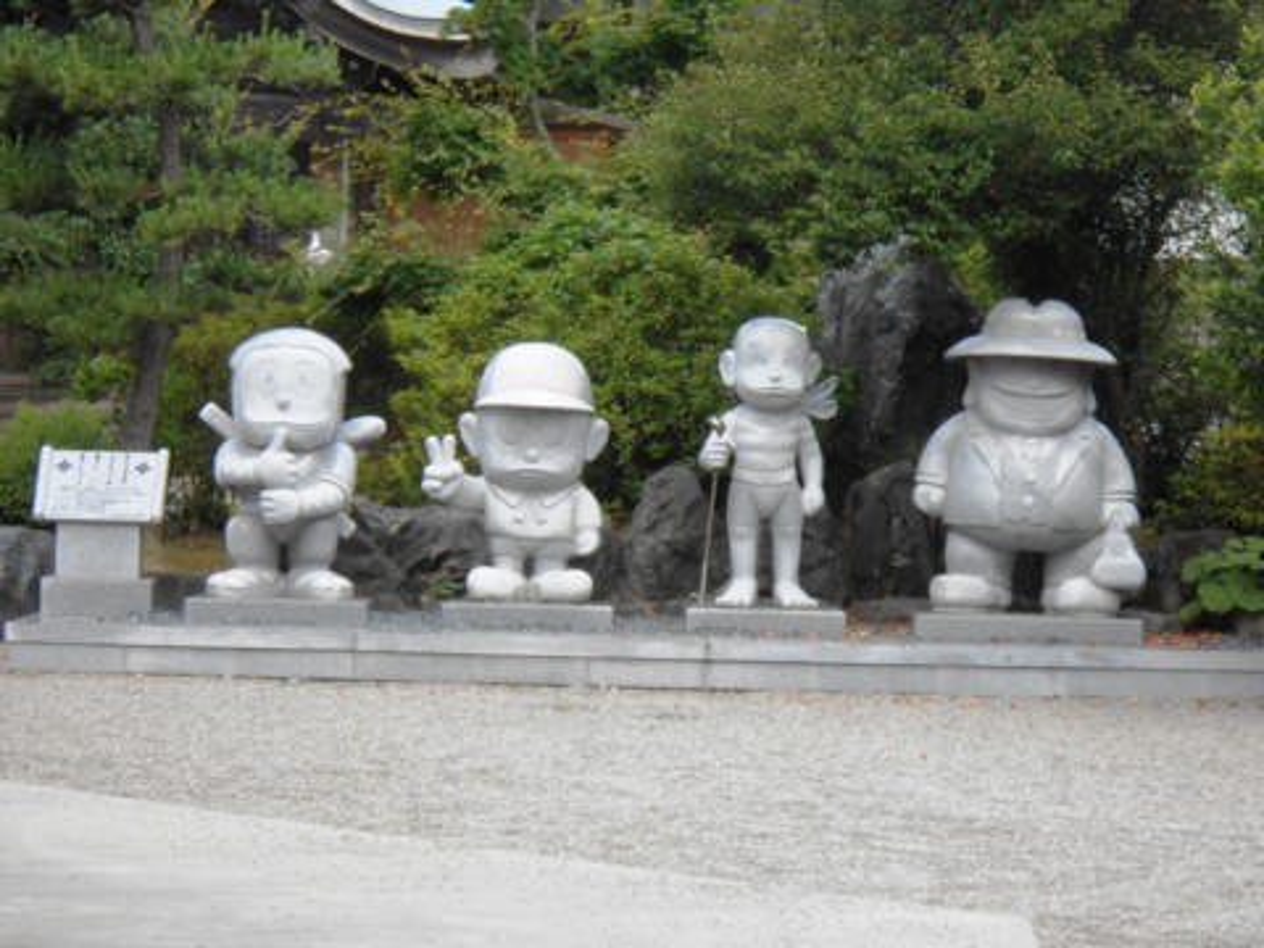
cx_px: 632
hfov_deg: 12.7
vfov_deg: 9.5
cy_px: 474
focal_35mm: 156
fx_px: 5696
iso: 80
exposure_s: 1/80
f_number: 6.5
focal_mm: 27.6
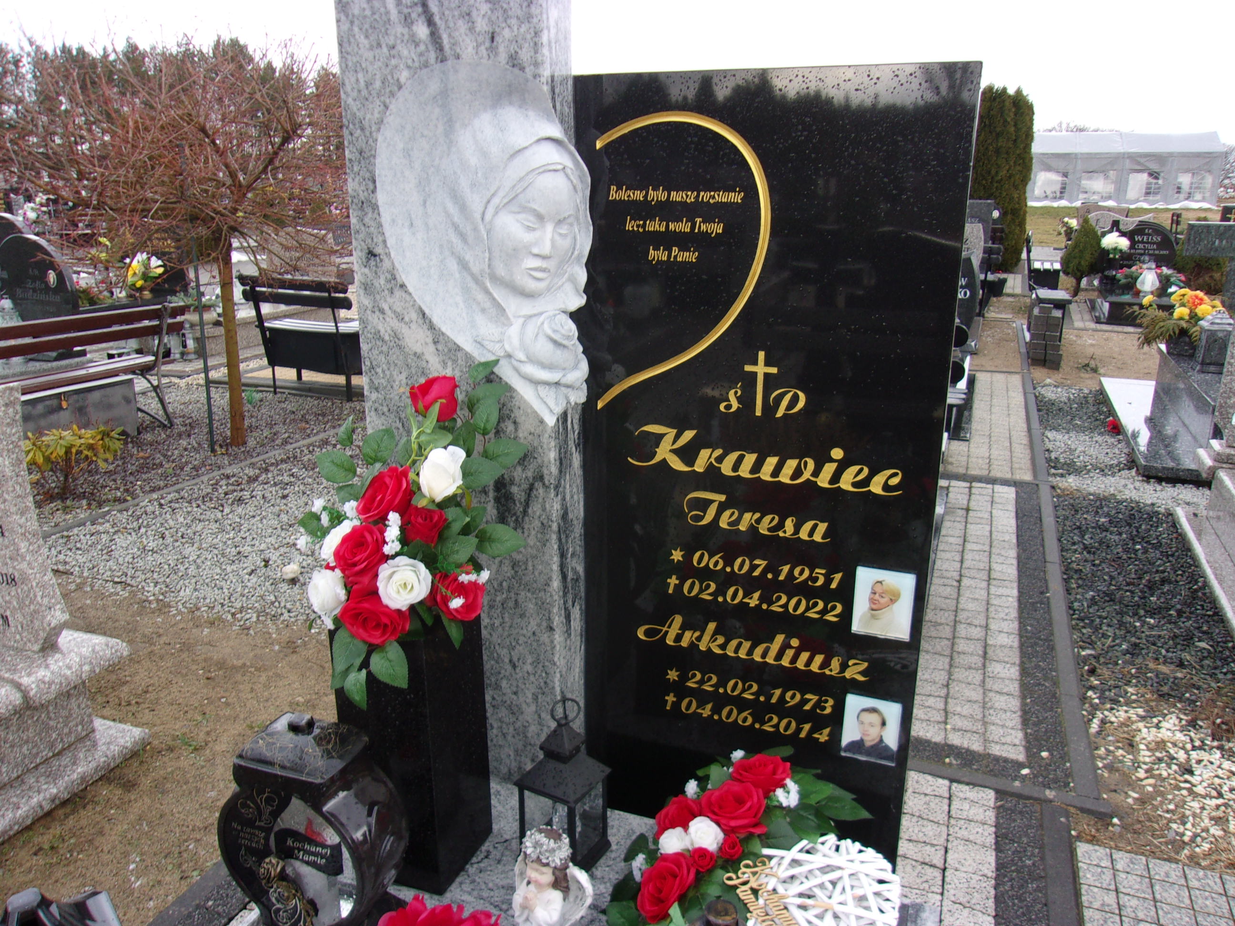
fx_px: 963
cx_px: 618
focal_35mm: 27
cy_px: 463
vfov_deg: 51.4
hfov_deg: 65.3
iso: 80
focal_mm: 4.9
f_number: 3
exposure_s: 1/70
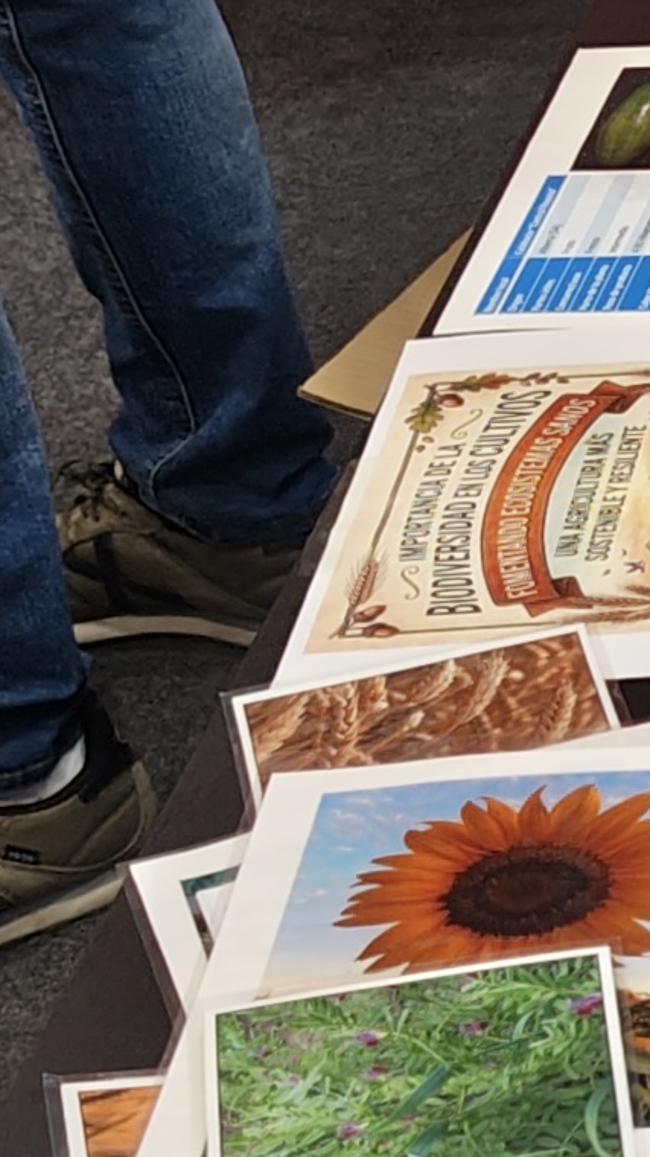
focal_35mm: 141
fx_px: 4324
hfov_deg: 7.6
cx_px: 1865
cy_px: 1008
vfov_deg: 15.1
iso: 54
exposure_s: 1/50
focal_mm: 5.56
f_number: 1.88
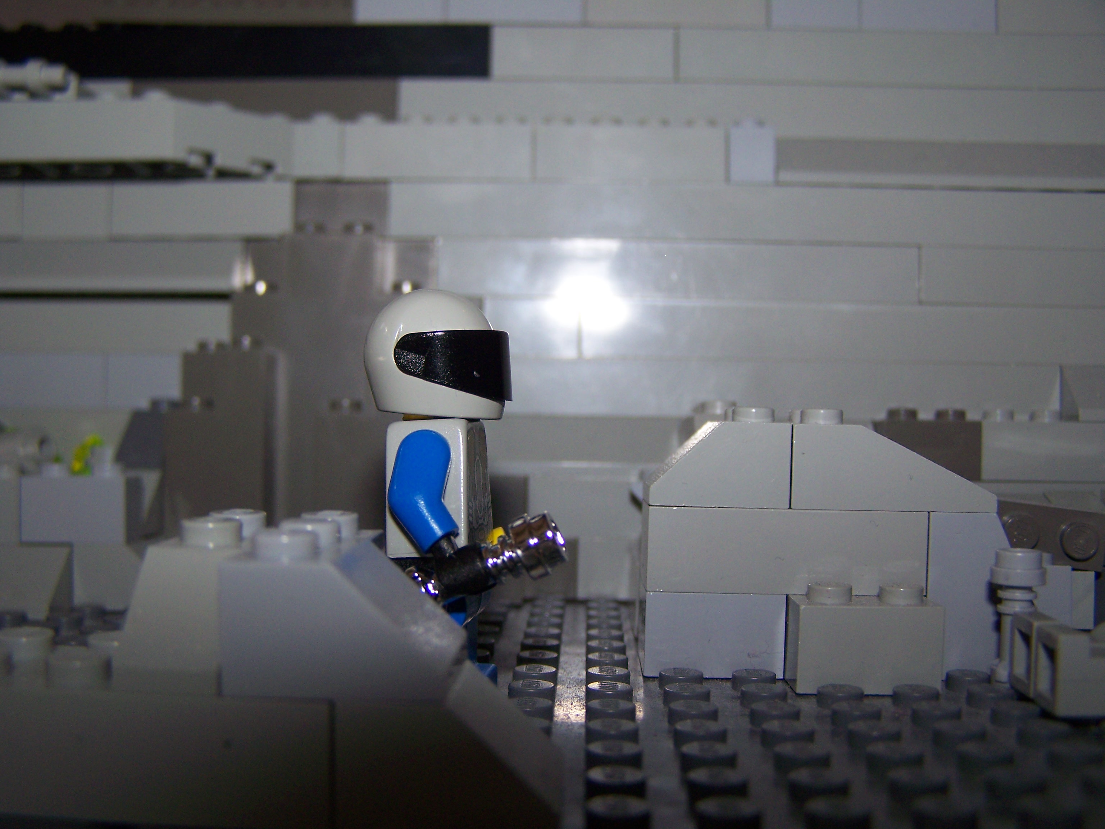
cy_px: 414
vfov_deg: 37.7
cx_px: 552
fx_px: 1213
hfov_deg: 49.0
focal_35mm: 38
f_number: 2.8
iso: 80
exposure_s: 1/60
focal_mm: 6.3
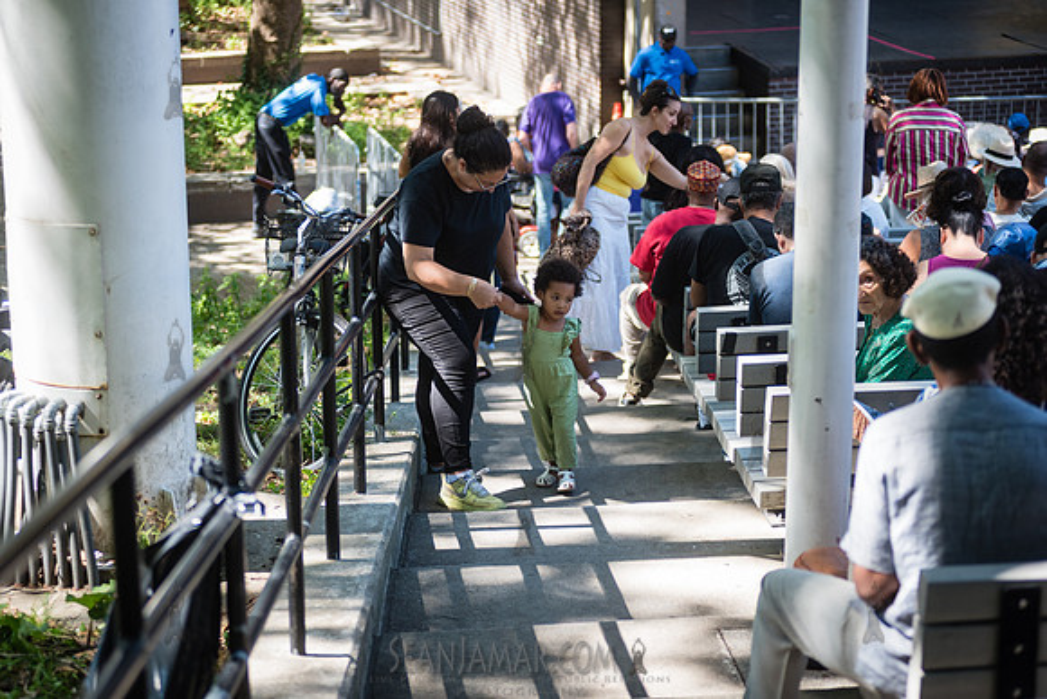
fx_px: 2327
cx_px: 524
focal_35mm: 80
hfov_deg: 25.4
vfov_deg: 17.1
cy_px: 350
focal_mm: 80
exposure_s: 1/400
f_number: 2.8
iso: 250
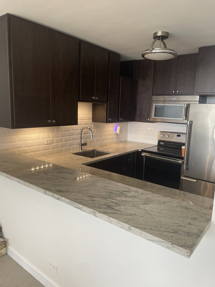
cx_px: 108
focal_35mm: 26
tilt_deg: -6.7
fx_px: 215
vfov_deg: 67.3
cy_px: 144
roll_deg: -1.1
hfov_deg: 53.1
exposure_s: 1/60
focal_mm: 4.2
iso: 64
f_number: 1.6
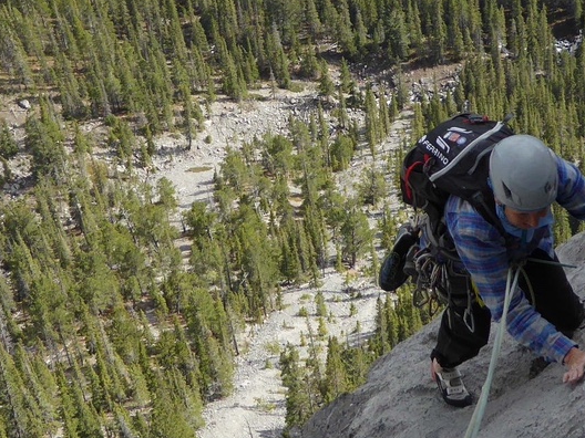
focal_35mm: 94
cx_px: 264
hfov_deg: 20.9
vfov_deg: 15.6
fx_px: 1589
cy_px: 70
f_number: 3.5
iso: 100
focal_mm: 5.4
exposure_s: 1/500
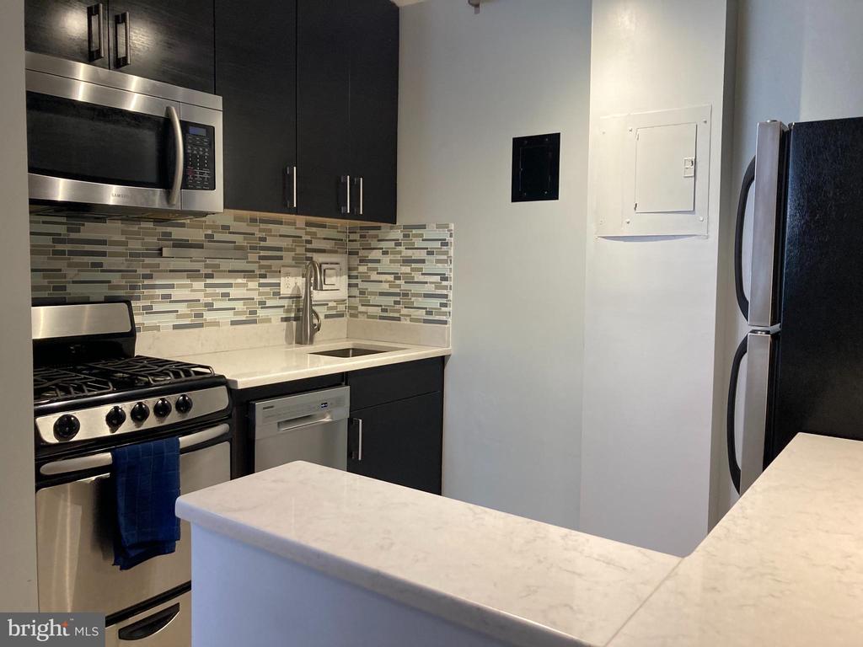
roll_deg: -0.3
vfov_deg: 49.7
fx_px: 698
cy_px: 324
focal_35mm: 28
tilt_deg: -5.4
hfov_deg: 63.4
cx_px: 432
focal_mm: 3.99
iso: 125
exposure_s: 1/60
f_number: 1.8
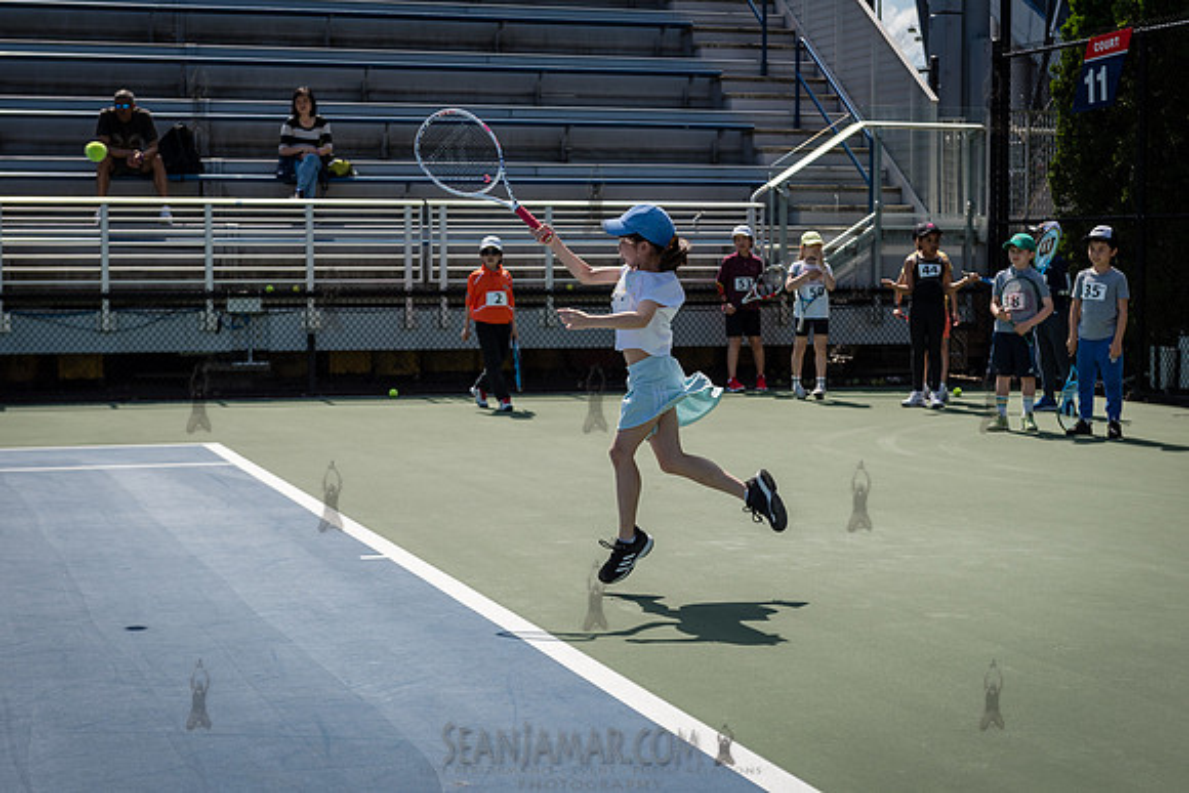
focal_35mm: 64
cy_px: 396
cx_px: 594
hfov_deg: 31.3
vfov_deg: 21.2
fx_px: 2120
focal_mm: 62
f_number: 4.5
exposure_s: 1/1600
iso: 200
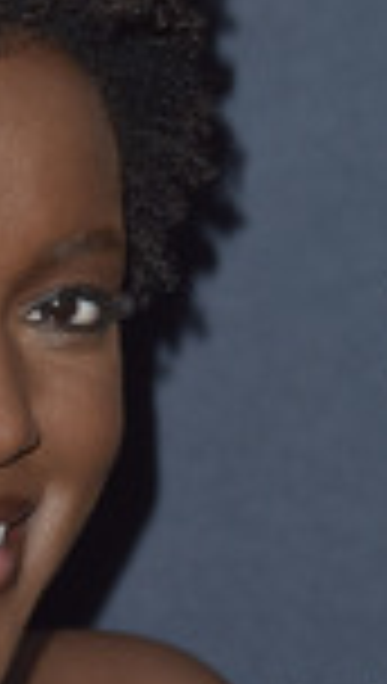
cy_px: 554
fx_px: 5249
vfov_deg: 7.4
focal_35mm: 289
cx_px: -137
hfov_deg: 4.2
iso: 250
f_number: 6.3
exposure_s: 1/250
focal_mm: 105
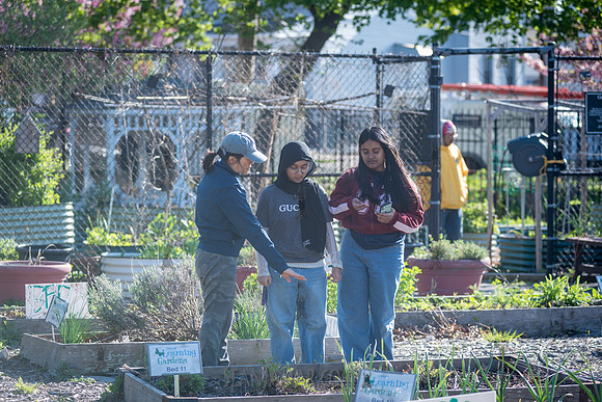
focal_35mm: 120
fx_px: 2007
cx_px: 301
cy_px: 201
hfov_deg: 17.1
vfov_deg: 11.4
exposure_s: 1/200
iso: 80
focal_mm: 120
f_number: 4
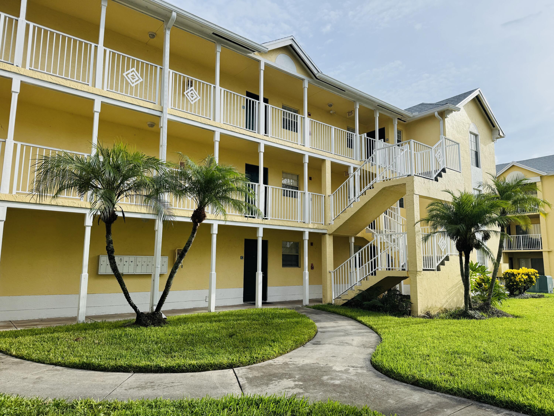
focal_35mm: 24
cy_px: 208
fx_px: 384
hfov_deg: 71.6
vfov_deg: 56.8
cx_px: 277
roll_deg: -0.3
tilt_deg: +7.5
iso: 80
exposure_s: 1/3096
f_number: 1.78
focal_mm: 6.76
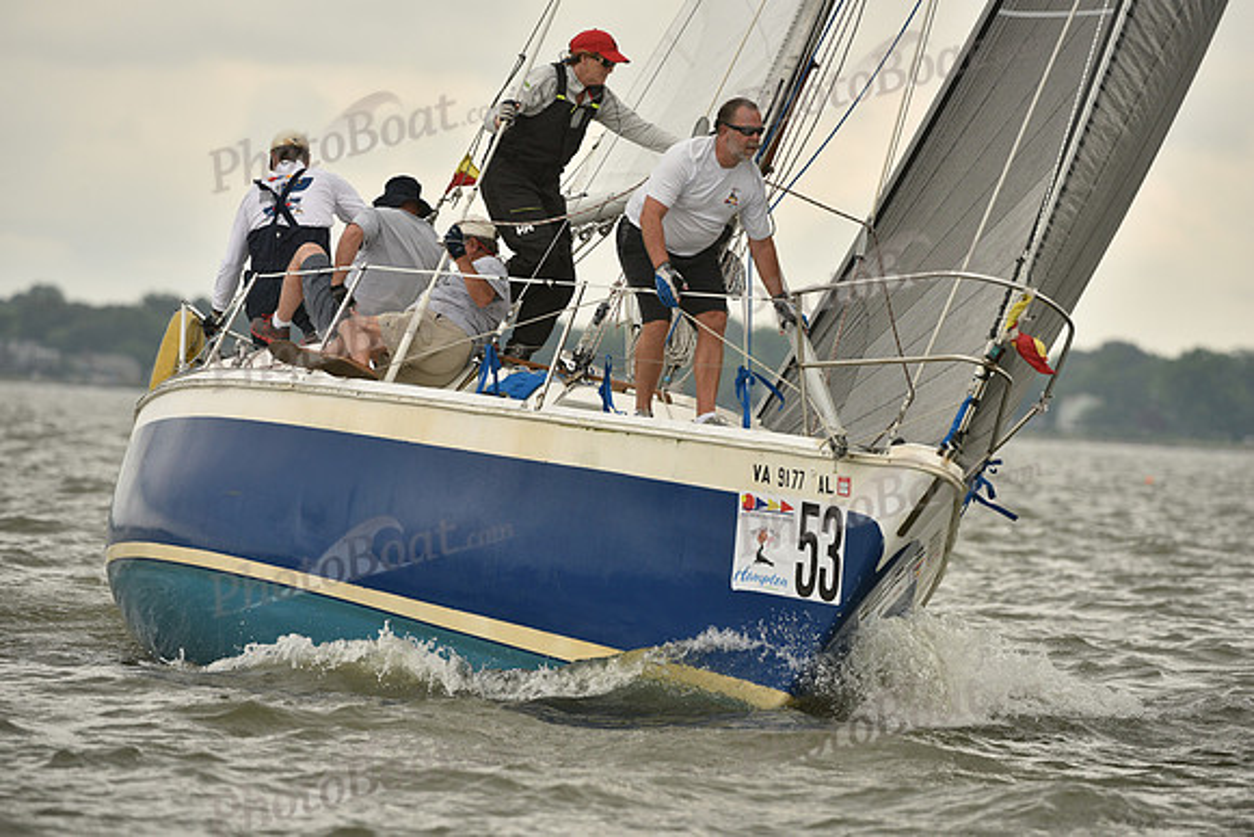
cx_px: 627
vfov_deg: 4.0
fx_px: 11846
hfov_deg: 6.1
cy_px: 418
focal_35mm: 340
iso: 400
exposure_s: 1/1000
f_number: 6.3
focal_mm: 340
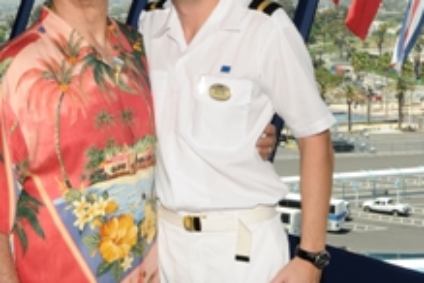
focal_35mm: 68
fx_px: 801
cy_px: 94
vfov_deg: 20.0
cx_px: 139
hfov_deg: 29.4
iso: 200
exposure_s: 1/60
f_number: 14
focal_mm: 24
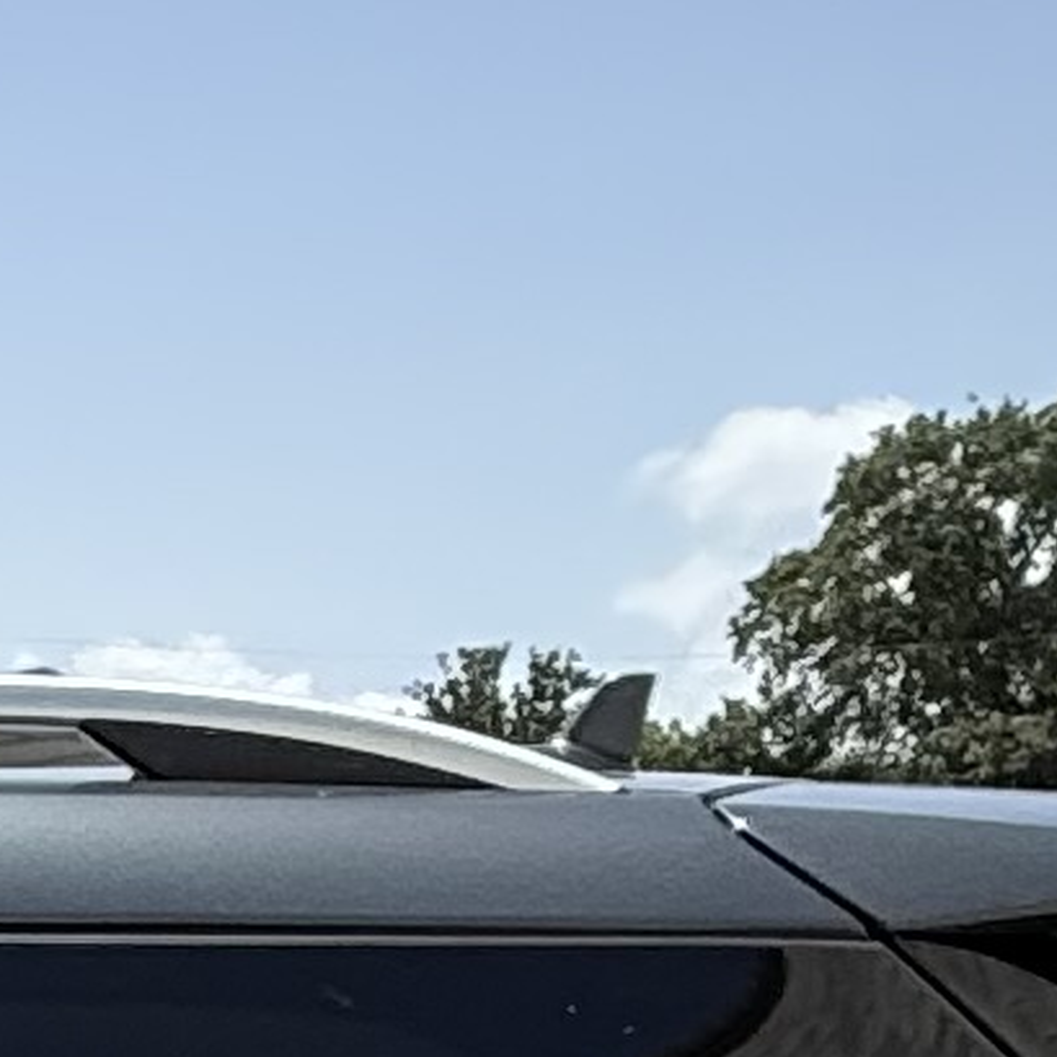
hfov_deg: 12.3
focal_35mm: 122
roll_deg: +0.1
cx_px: -1197
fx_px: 4215
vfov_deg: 12.1
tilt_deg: -14.2
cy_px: 2347
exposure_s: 1/888
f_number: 2.2
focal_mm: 2.22
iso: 64
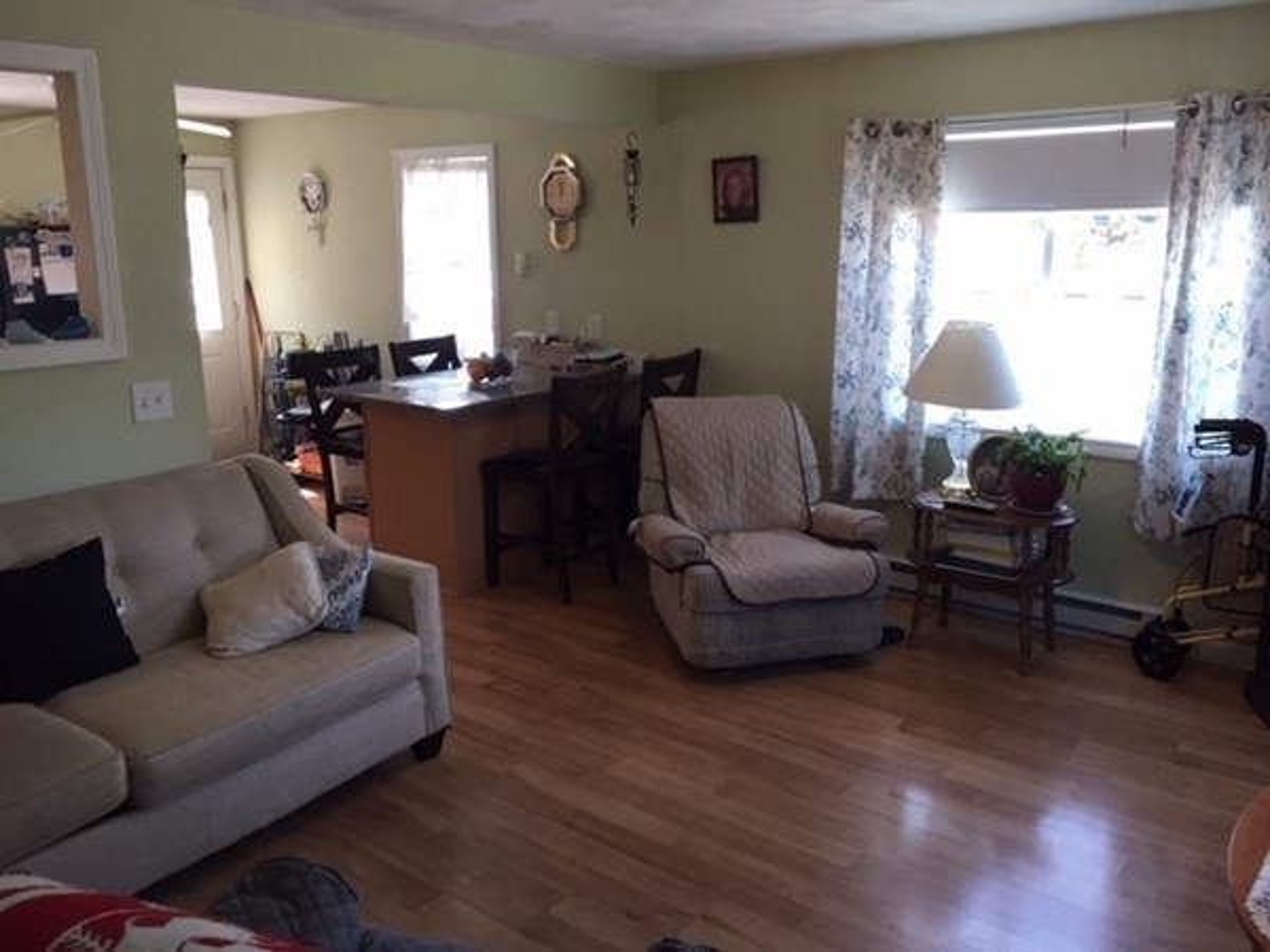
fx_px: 1064
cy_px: 476
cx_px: 635
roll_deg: +0.5
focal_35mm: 29
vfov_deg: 48.2
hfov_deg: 61.7
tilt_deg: -13.7
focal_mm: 4.15
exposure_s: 1/30
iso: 40
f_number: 2.2
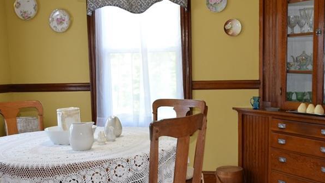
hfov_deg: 41.9
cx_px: 192
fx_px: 422
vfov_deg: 24.2
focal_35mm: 49
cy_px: 139
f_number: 5
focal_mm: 18
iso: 800
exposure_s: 1/100
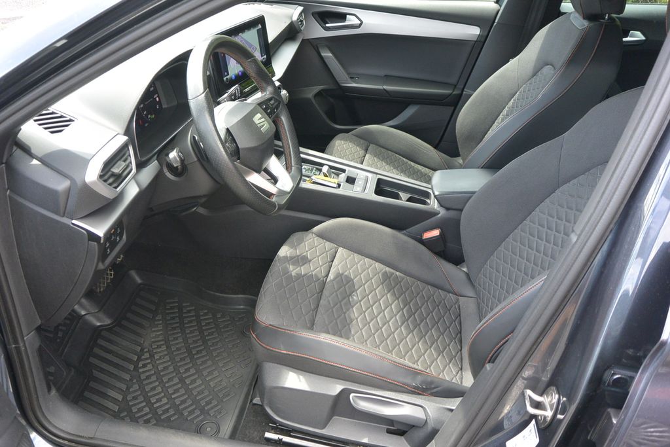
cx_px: 335
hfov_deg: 63.7
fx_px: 540
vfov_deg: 45.0
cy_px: 224
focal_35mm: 29
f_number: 3.5
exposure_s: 1/125
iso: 200
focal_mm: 11
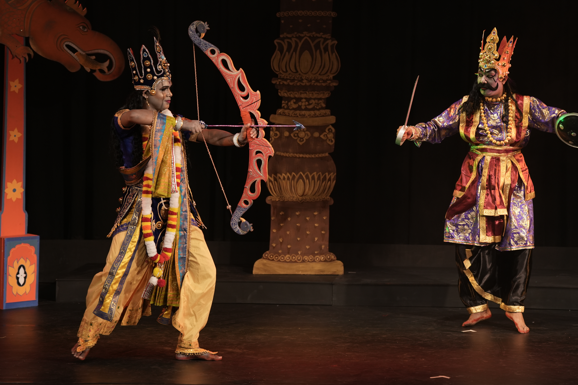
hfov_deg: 16.5
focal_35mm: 124
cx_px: 302
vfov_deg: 11.1
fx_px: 1991
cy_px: 173
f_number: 3.2
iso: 640
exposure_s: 1/400
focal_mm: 105
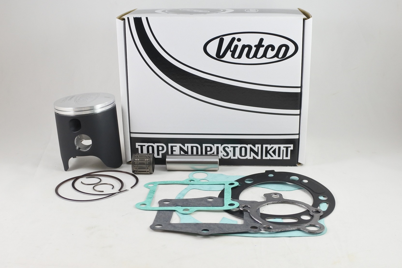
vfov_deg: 40.0
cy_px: 134
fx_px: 368
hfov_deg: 57.2
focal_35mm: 33
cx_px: 201
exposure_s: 1/125
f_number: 3.8
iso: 450
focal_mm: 12.3
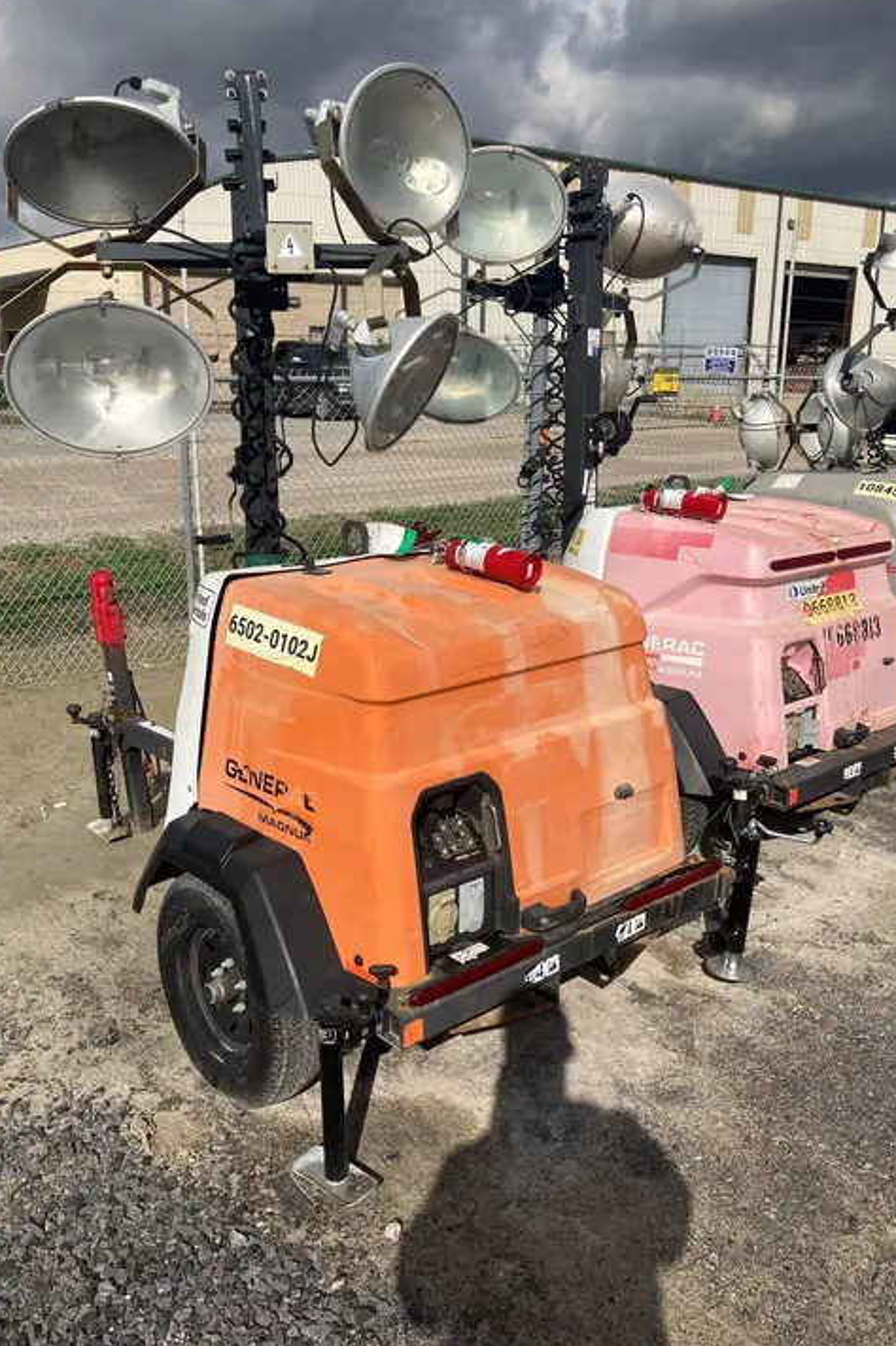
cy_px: 668
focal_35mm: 30
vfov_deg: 62.0
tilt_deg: -13.4
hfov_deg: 43.5
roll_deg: +0.1
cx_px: 405
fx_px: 1121
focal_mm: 3.99
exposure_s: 1/3745
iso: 32
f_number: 1.8
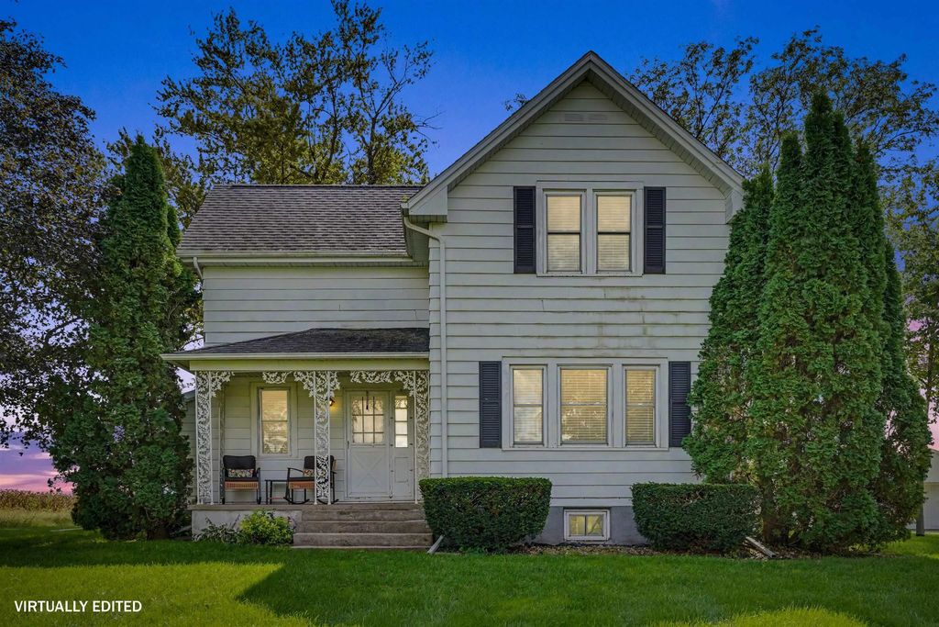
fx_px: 783
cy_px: 314
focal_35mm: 30
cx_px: 470
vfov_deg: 43.6
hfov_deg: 61.9
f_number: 9
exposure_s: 1/400
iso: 400
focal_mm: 30
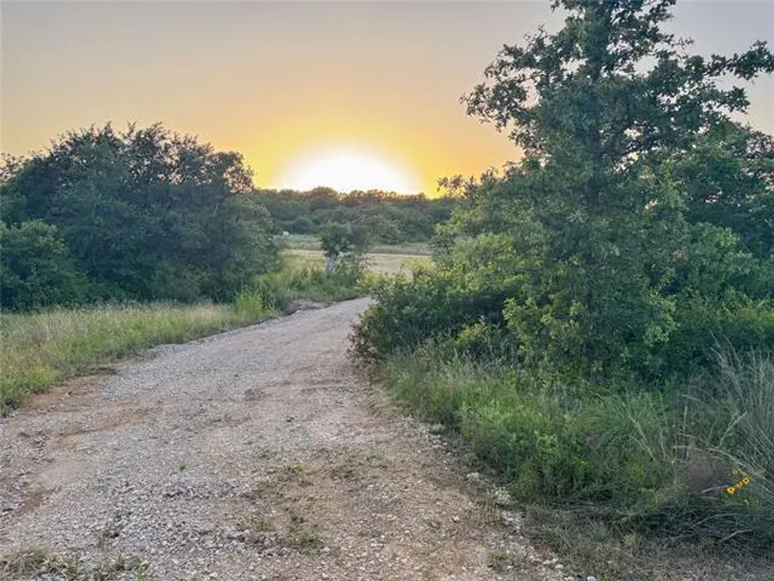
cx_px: 387
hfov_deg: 71.6
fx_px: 537
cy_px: 290
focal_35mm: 24
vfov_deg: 56.8
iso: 80
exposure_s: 1/338
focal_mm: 6.76
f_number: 1.78
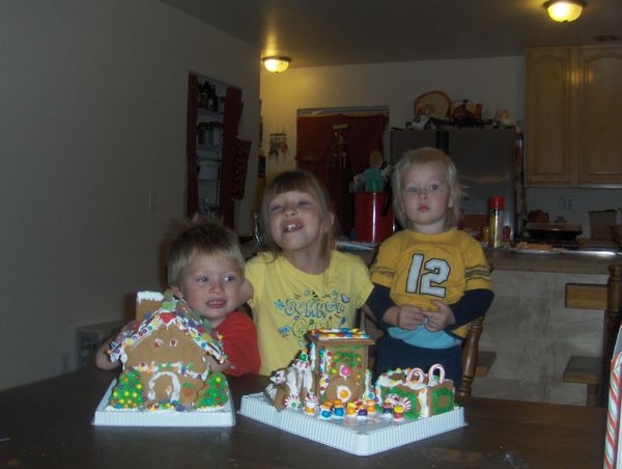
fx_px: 738
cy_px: 234
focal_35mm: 41
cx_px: 311
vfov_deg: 35.2
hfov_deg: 45.7
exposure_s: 1/60
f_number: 3.5
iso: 100
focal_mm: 6.5
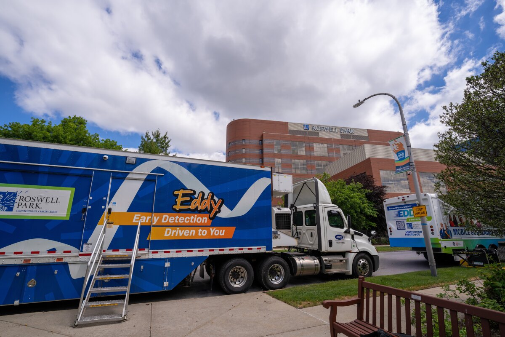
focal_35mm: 16
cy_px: 168
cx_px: 252
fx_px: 223
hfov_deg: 97.1
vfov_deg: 74.1
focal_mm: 15.9
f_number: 5.6
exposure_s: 1/1250
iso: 200
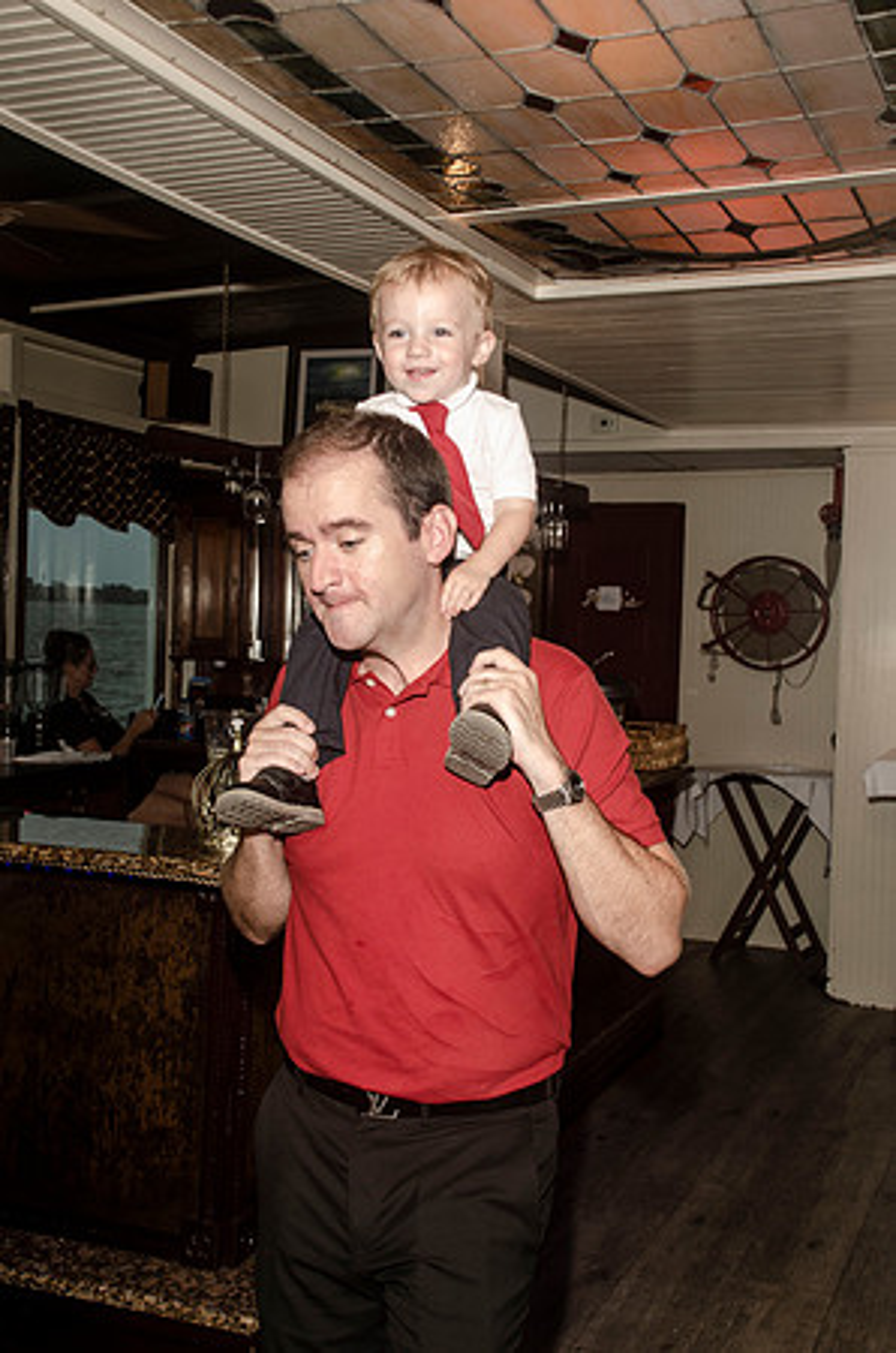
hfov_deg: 34.1
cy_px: 676
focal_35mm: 39
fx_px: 1463
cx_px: 448
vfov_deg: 49.6
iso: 400
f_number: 5.6
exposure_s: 1/60
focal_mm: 26
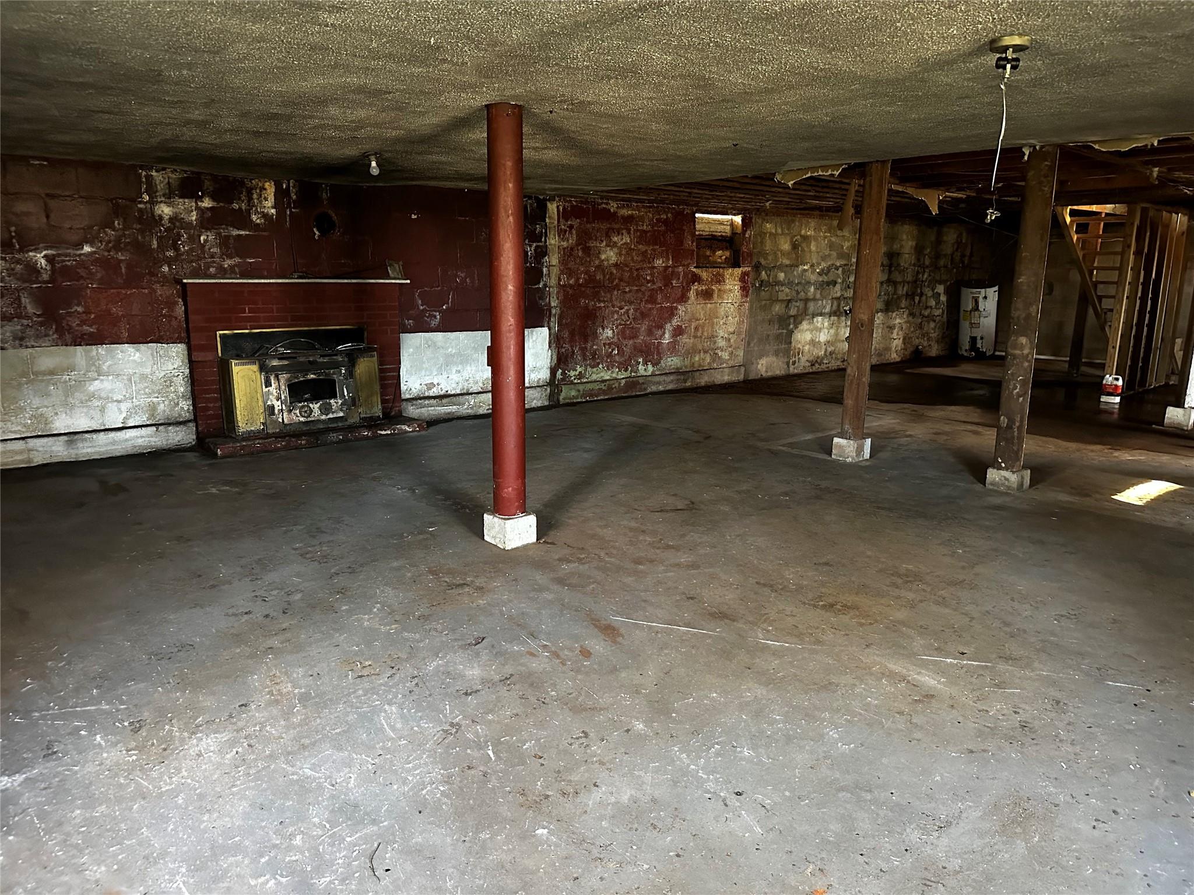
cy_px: 448
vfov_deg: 56.8
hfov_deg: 71.6
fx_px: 828
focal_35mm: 24
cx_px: 597
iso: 1000
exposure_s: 1/40
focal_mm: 6.86
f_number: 1.78
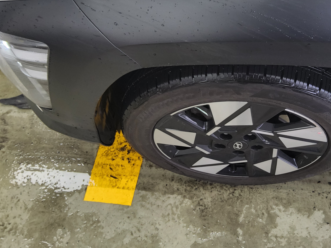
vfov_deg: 41.5
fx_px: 325
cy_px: 93
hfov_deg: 53.1
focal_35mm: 34
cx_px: 214
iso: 125
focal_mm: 3.08
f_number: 2
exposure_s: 1/120
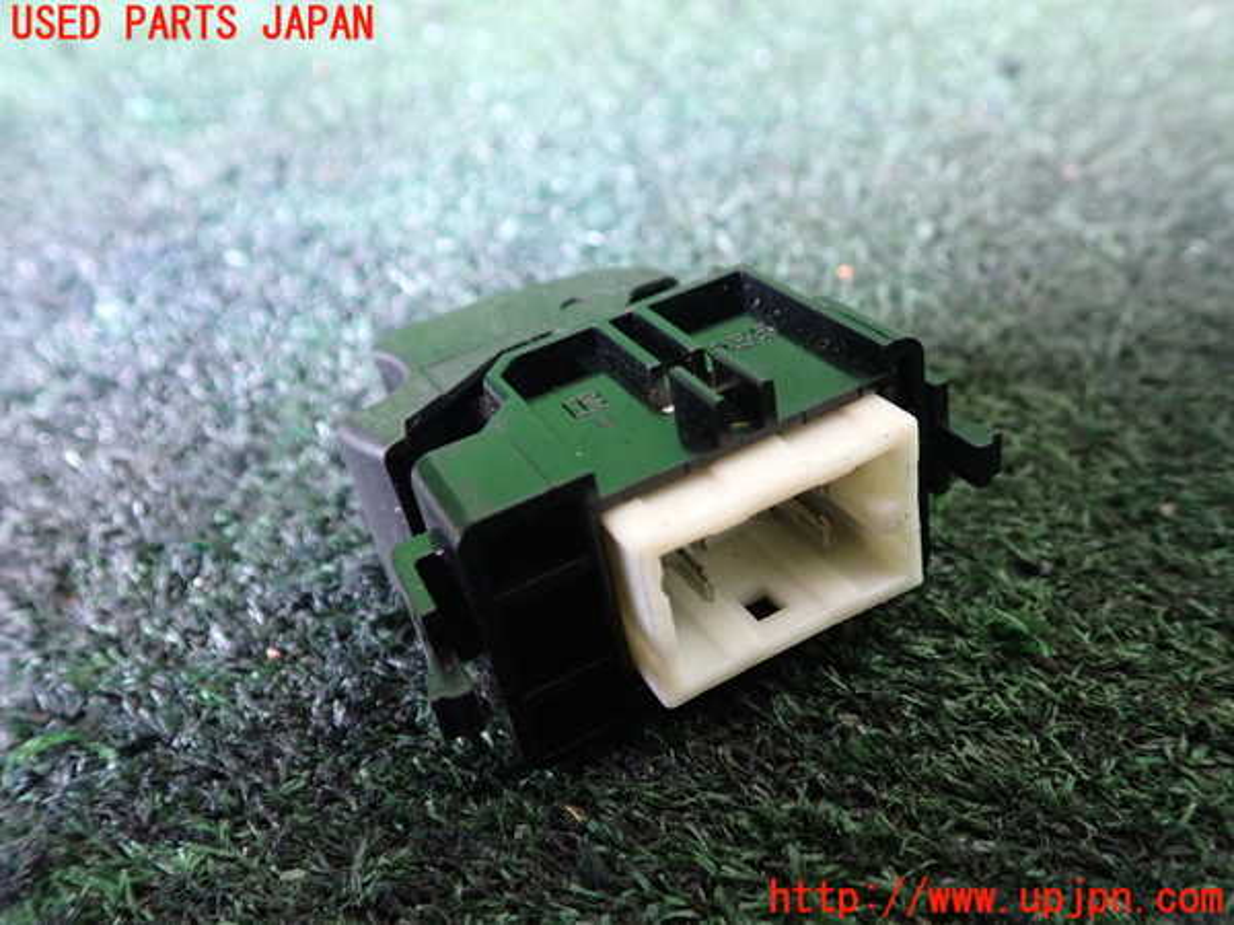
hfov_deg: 60.0
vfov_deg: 46.8
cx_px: 617
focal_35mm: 30
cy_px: 462
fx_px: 1069
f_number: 2.3
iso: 800
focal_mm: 5.4
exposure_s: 1/25
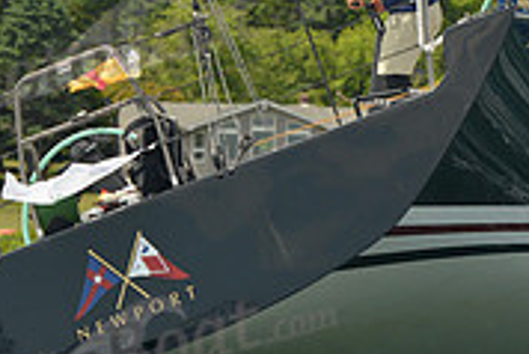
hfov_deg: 4.7
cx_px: 493
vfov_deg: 3.1
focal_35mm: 439
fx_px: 6456
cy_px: 162
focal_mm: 135
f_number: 4.5
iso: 400
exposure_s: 1/800
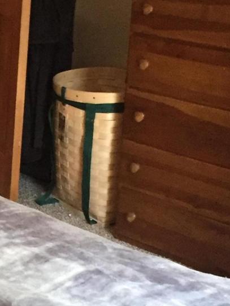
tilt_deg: -17.3
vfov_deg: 18.3
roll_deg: -0.1
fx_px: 947
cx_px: -164
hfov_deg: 12.8
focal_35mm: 107
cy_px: 194
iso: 250
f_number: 2.2
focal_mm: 4.15
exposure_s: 1/20
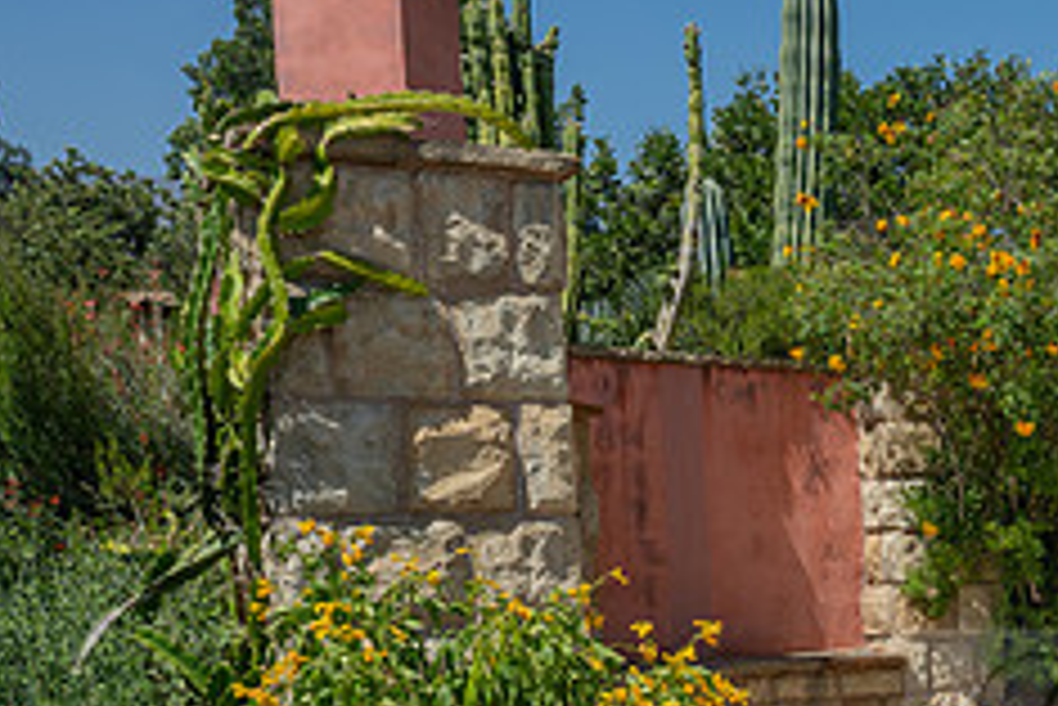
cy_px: 735
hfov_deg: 26.2
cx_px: 1297
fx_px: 2000
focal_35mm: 68
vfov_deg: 19.4
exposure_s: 1/200
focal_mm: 27.5
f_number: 16
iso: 200
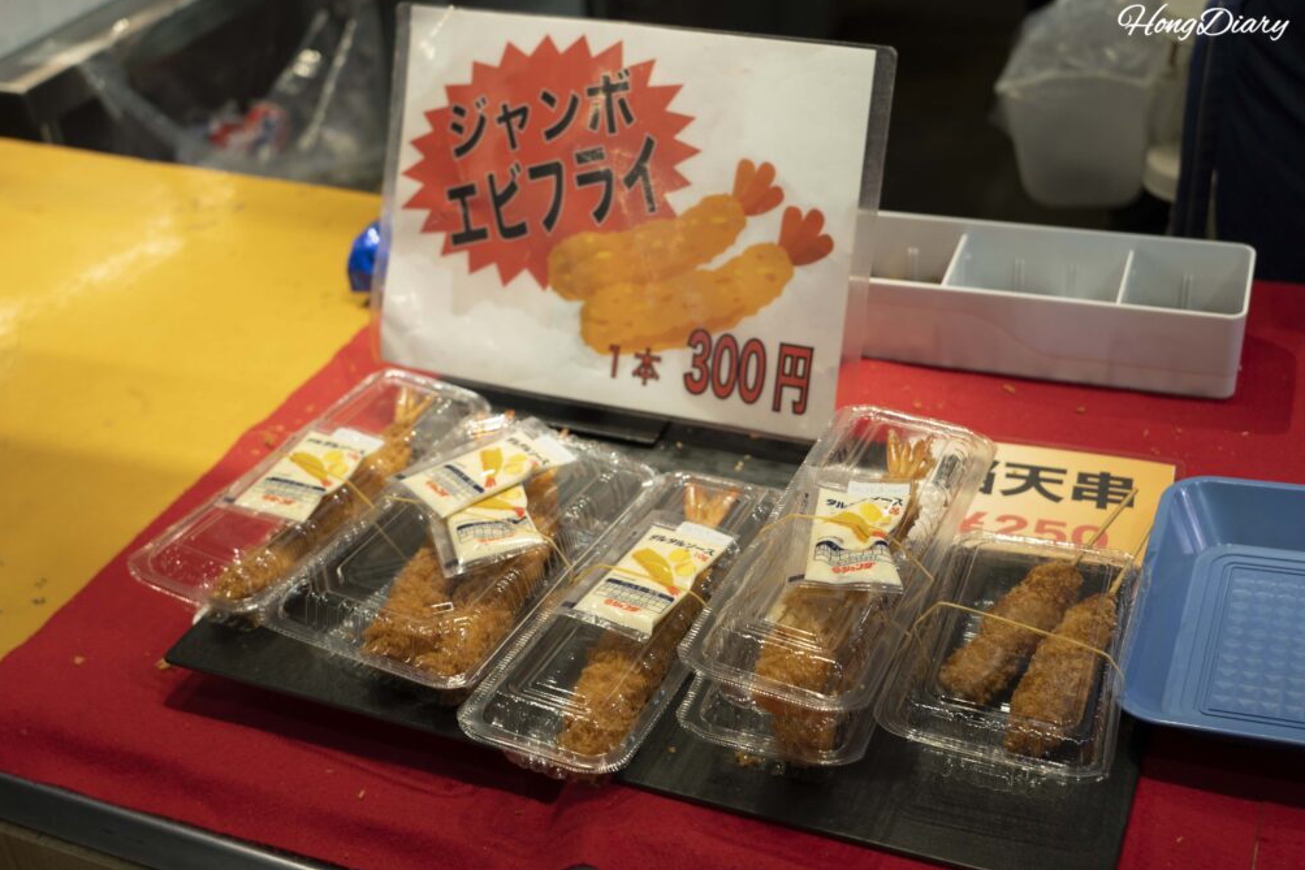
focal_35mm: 48
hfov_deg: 41.1
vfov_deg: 28.1
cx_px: 661
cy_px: 427
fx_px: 1740
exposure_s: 1/60
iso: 320
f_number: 5.6
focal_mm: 47
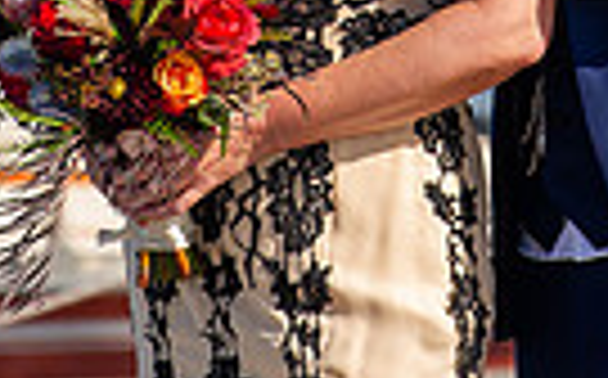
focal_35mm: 878
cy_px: -356
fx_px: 14530
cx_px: 378
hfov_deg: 2.4
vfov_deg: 1.5
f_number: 5.6
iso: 200
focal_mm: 200
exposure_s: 1/200
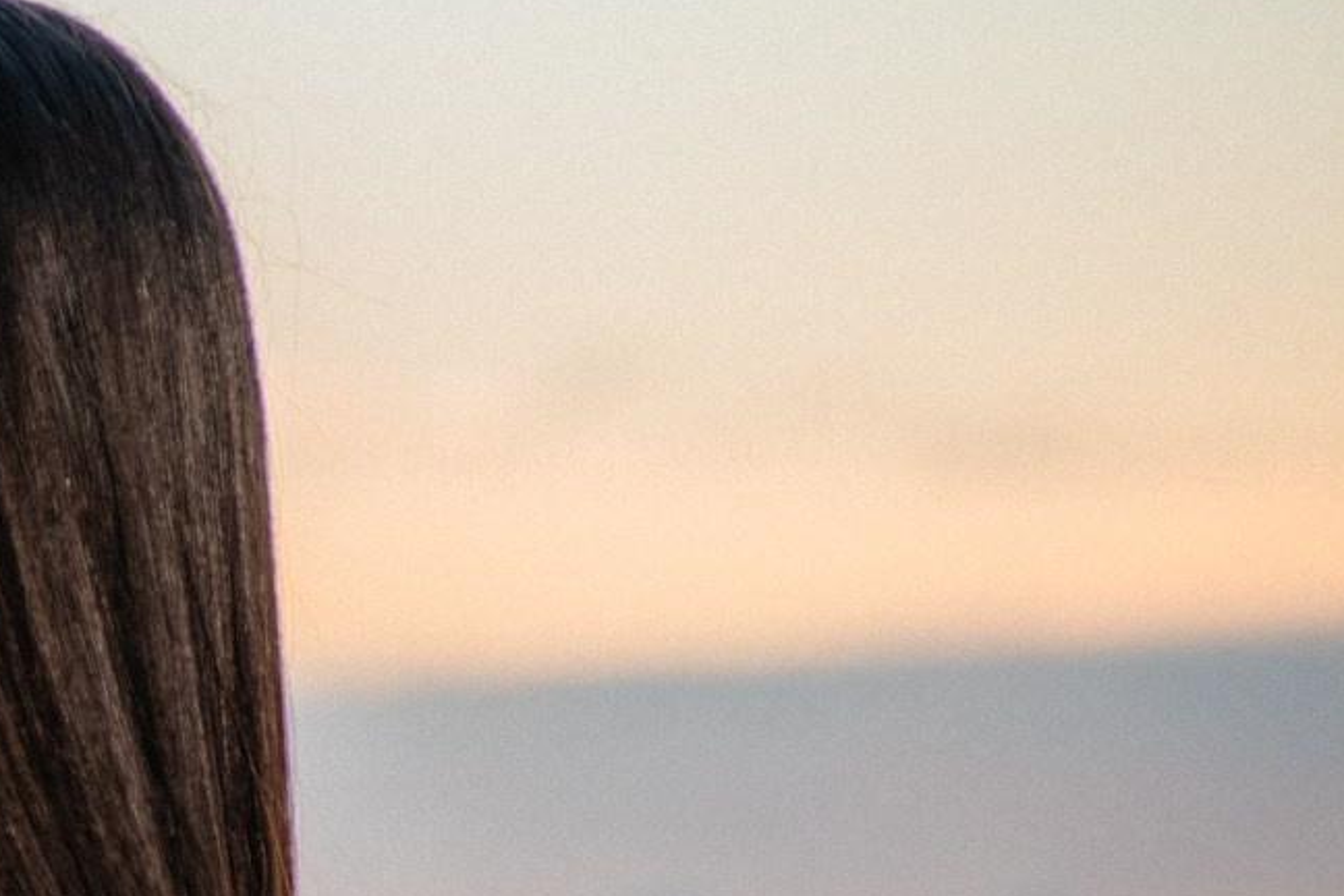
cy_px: 870
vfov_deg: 7.6
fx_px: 6682
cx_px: -998
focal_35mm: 179
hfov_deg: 10.8
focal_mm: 50
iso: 250
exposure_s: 1/400
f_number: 2.2
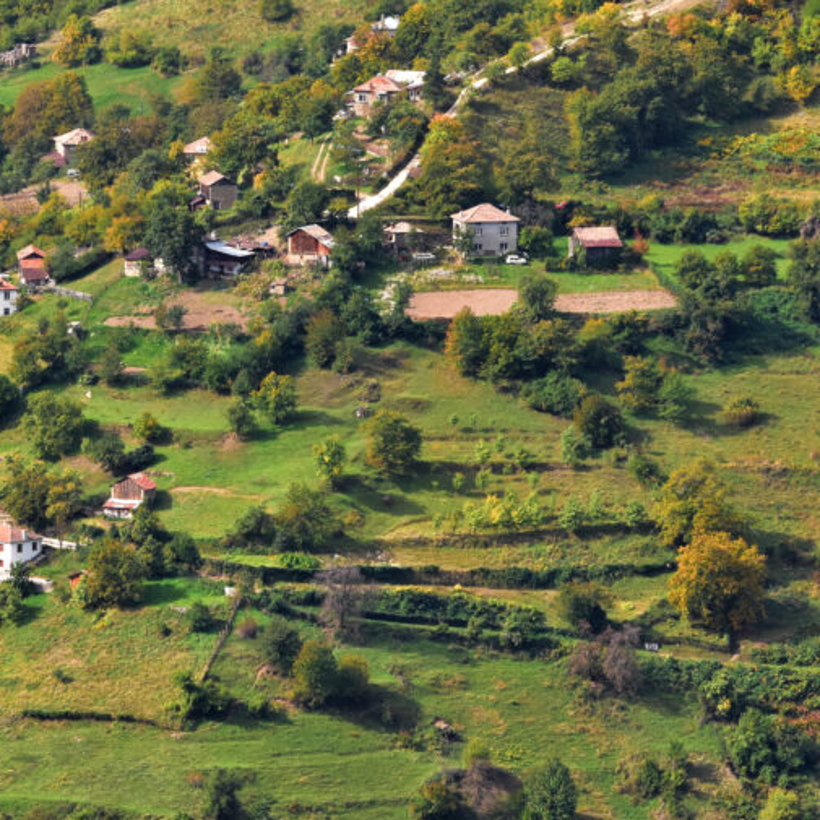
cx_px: 41
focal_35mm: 388
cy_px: 280
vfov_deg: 4.5
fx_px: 10399
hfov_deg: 4.5
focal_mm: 150
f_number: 11
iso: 1250
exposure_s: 1/640
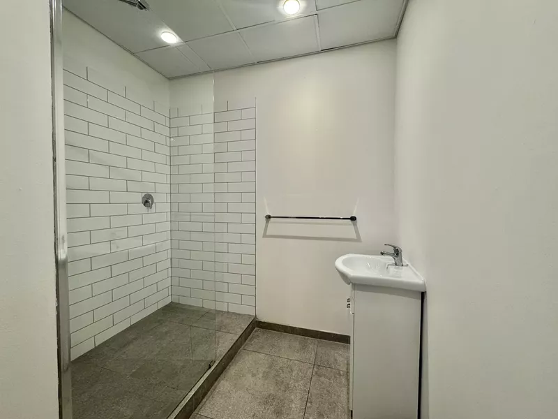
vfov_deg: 85.7
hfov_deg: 102.1
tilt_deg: -2.5
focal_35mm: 14
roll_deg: -0.4
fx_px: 226
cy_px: 210
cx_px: 279
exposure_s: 1/50
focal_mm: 2.22
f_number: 2.2
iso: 200
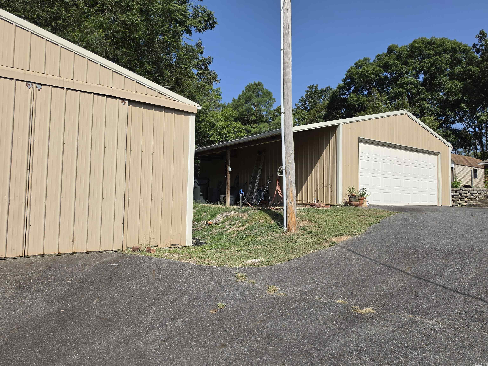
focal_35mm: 23
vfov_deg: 58.9
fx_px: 324
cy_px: 183
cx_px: 244
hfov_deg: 73.9
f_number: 1.4
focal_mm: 6.5
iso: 50
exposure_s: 1/7939
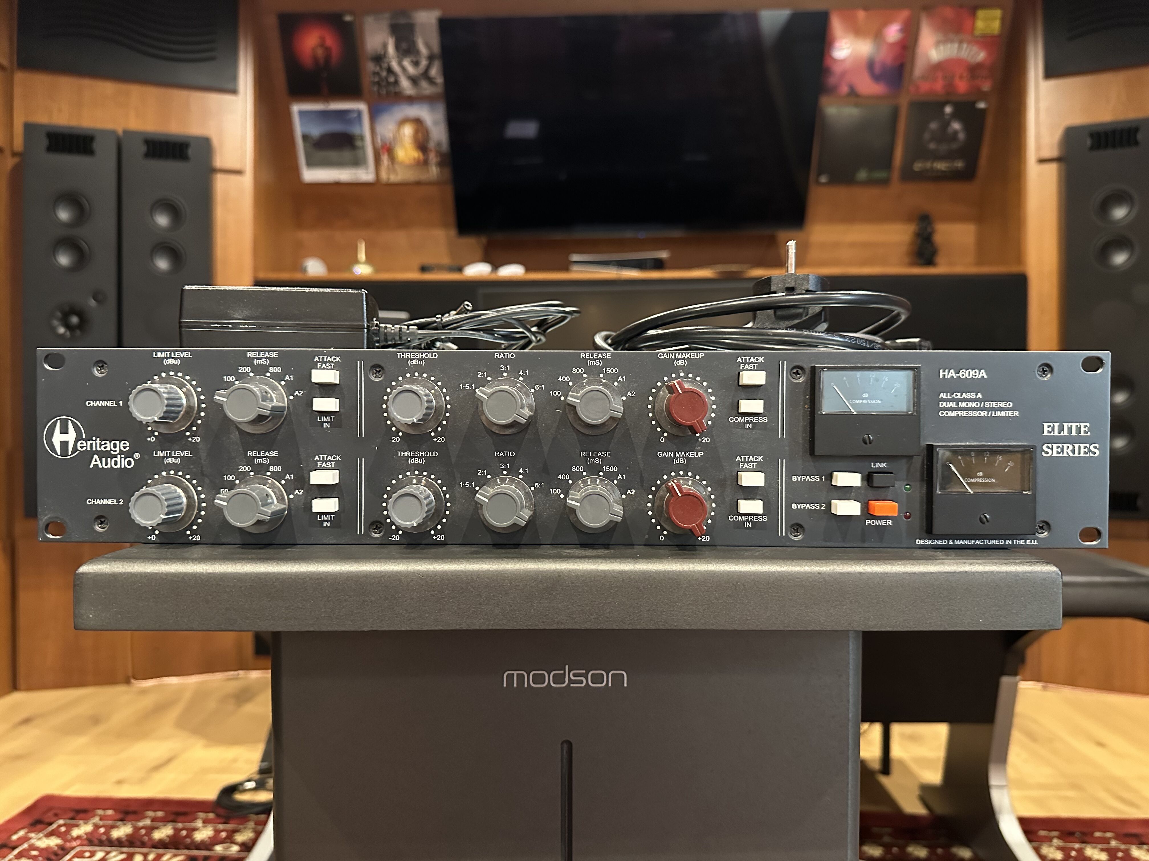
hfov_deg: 71.6
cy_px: 430
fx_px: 797
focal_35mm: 24
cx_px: 574
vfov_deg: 56.8
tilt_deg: -1.1
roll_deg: +0.0
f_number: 1.78
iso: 800
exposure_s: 1/33
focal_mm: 6.86
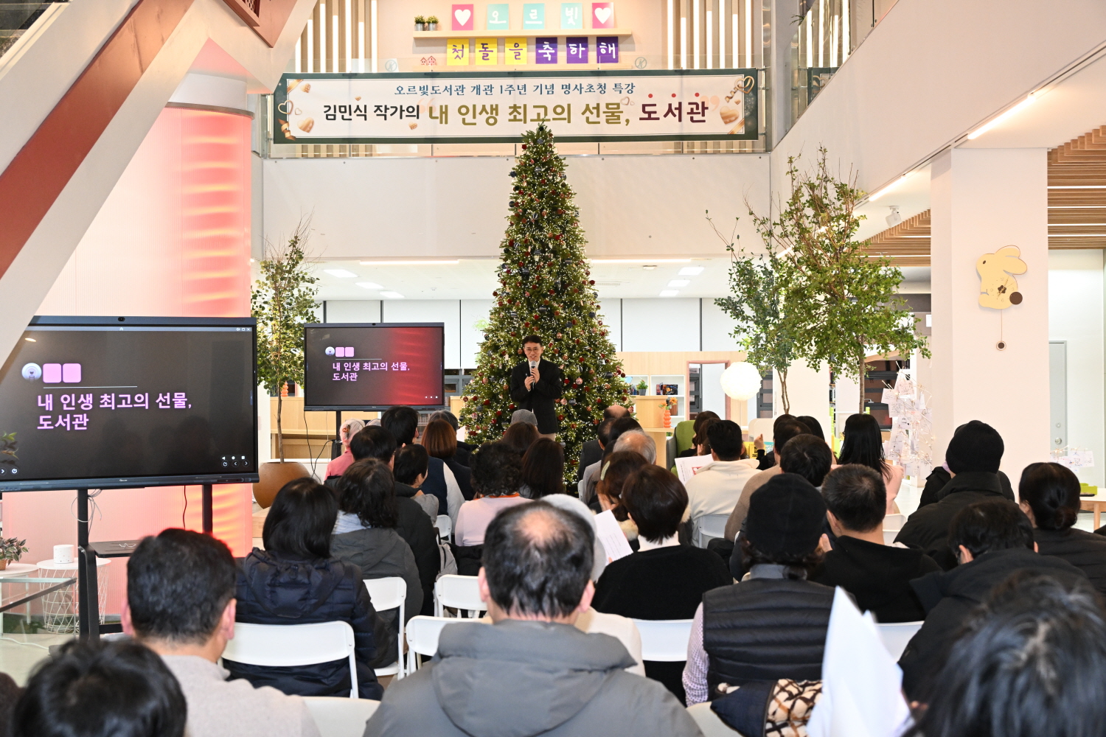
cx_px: 553
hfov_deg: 41.1
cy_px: 368
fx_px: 1475
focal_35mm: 48
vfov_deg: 28.1
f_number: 7.1
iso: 4000
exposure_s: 1/100
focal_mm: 48
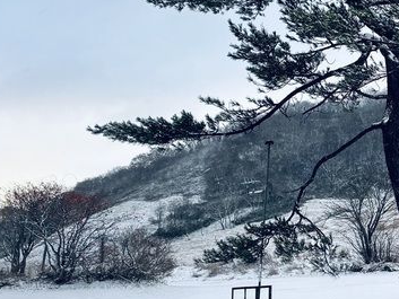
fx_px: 692
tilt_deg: +19.8
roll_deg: -0.2
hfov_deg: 30.5
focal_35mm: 60
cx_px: 372
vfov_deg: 24.2
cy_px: 81
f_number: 1.6
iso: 40
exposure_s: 1/121
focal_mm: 4.2
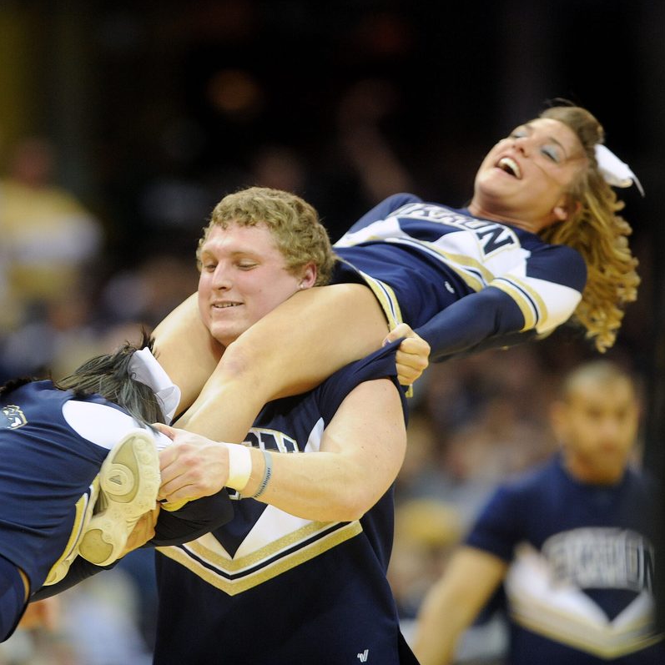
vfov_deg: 4.6
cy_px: 332
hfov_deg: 4.6
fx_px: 8346
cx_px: 219
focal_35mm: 384
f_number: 2.8
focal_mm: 300
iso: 2000
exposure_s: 1/640
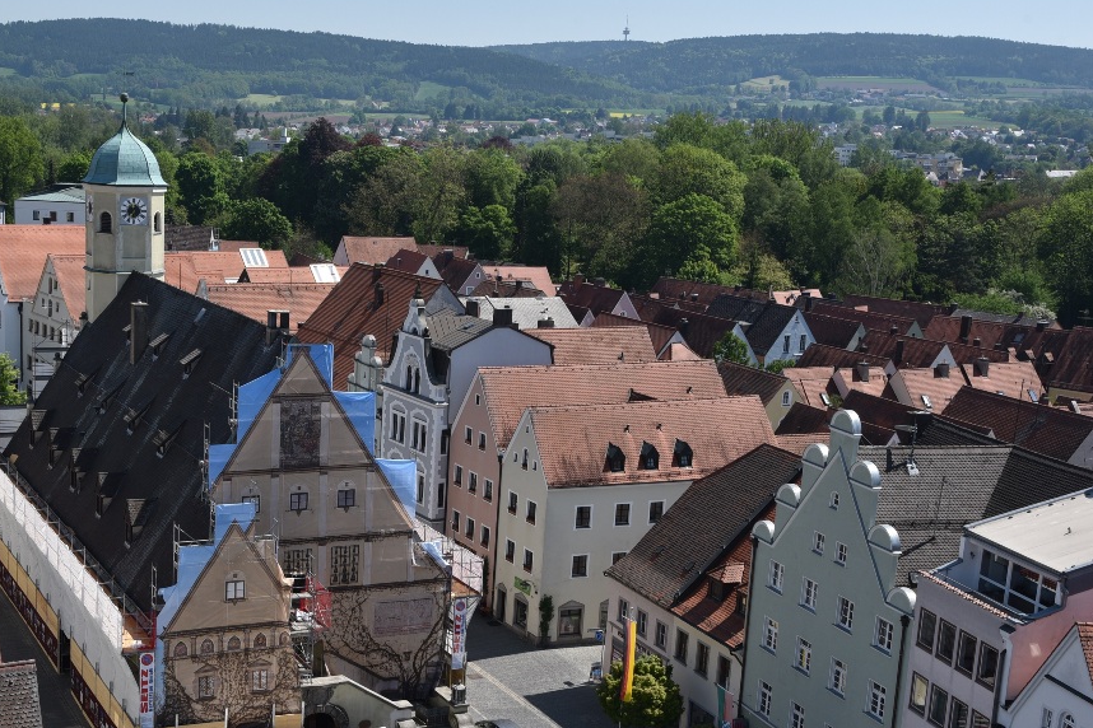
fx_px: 1548
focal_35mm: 51
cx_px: 387
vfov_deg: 26.4
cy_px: 465
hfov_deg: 38.5
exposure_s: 1/400
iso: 200
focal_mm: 38
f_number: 10
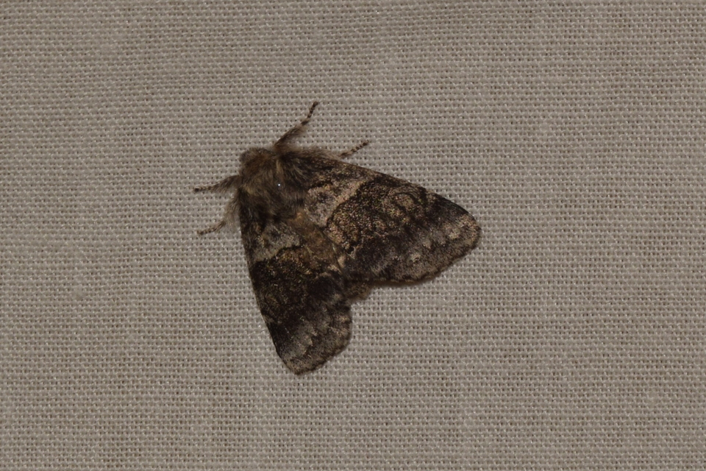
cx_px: 353
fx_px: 4118
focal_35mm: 210
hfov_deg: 9.8
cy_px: 236
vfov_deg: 6.5
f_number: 16
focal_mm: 140
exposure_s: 1/200
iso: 100
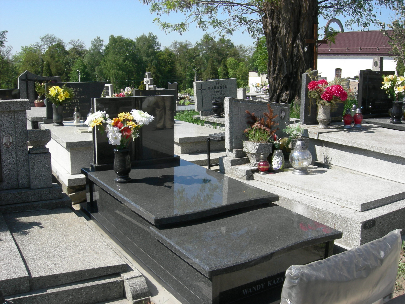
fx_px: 421
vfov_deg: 39.7
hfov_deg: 51.4
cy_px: 152
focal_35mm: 36
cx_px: 202
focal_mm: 7.5
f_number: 6
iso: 64
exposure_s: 1/223
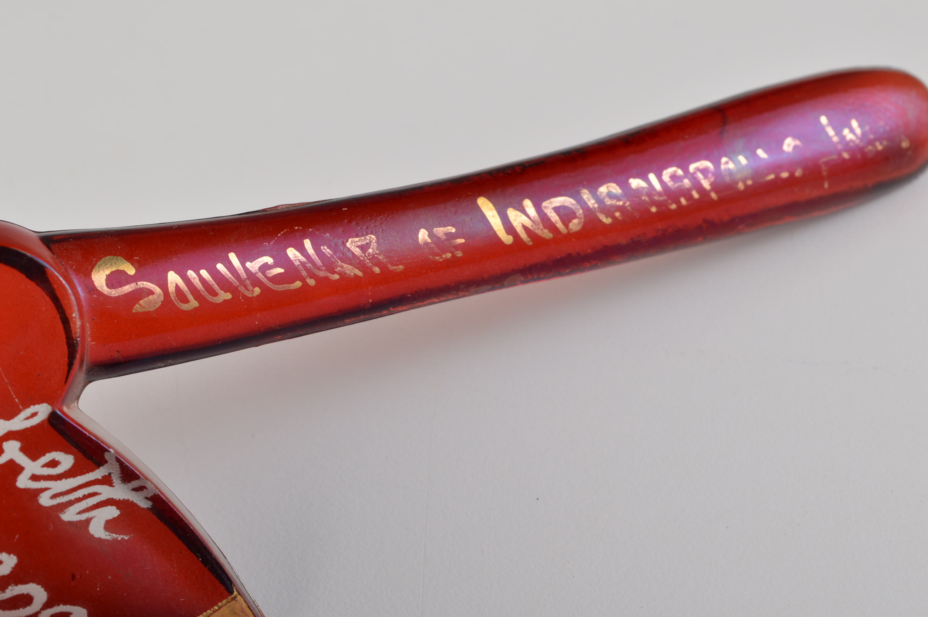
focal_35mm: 72
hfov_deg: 28.1
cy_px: 308
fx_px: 1854
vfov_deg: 18.9
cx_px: 464
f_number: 13
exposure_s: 1/125
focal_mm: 48
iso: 100
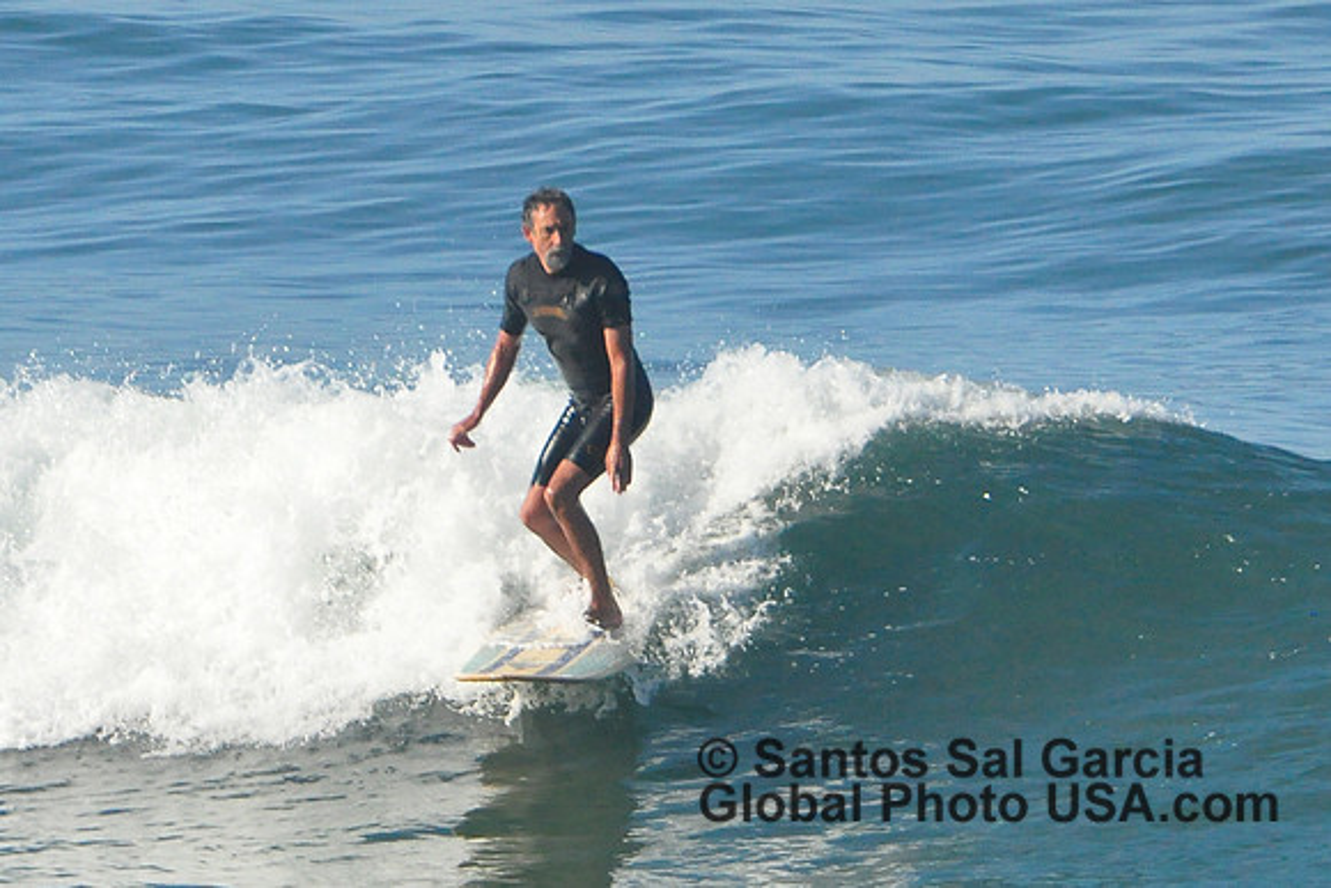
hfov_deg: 2.5
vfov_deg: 1.7
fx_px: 30508
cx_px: 666
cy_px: 444
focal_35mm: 825
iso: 1250
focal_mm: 550
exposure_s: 1/2500
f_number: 9
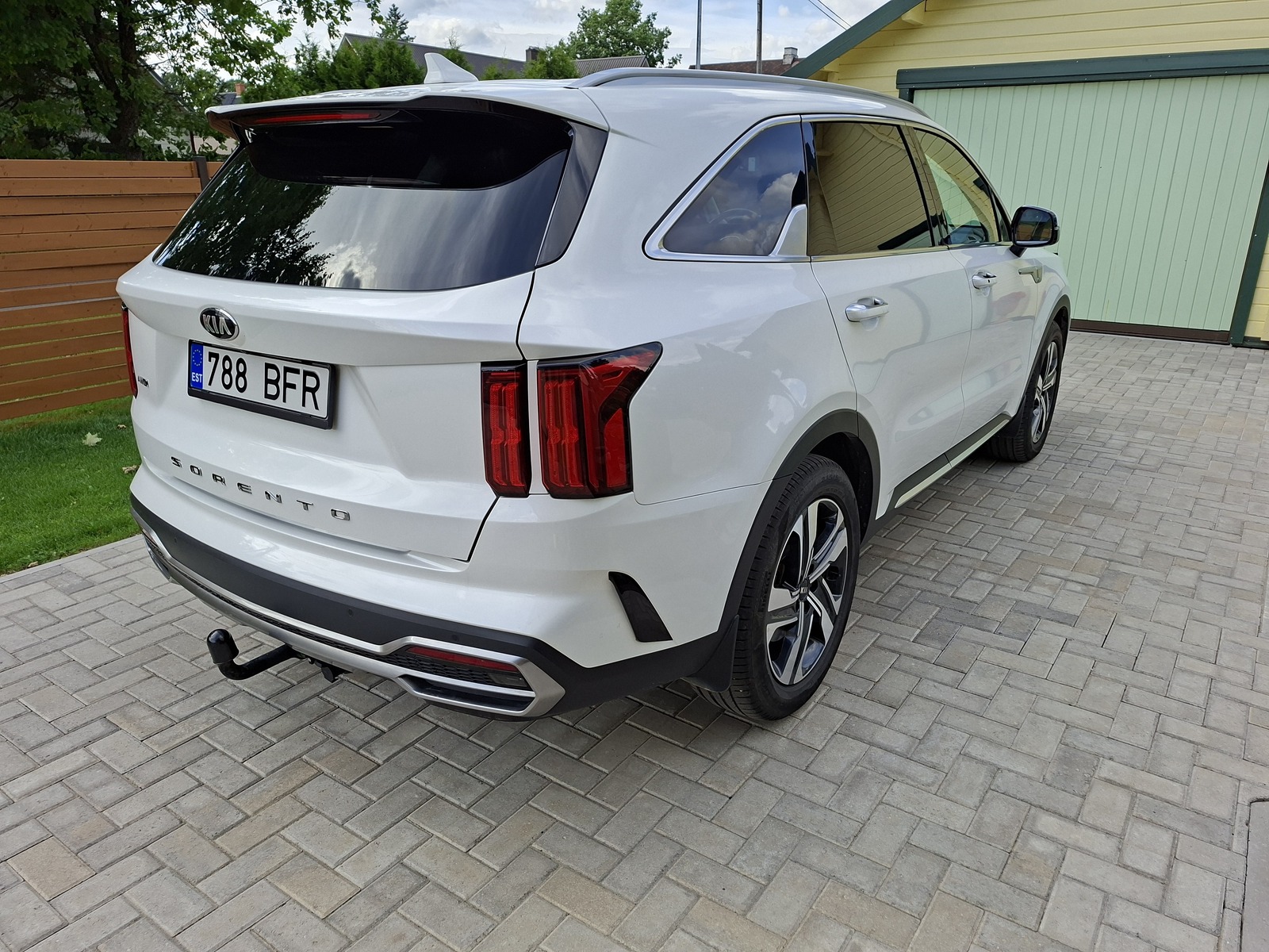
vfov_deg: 58.9
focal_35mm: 23
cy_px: 476
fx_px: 843
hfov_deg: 73.9
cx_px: 634
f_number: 1.8
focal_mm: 5.54
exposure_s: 1/646
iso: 32
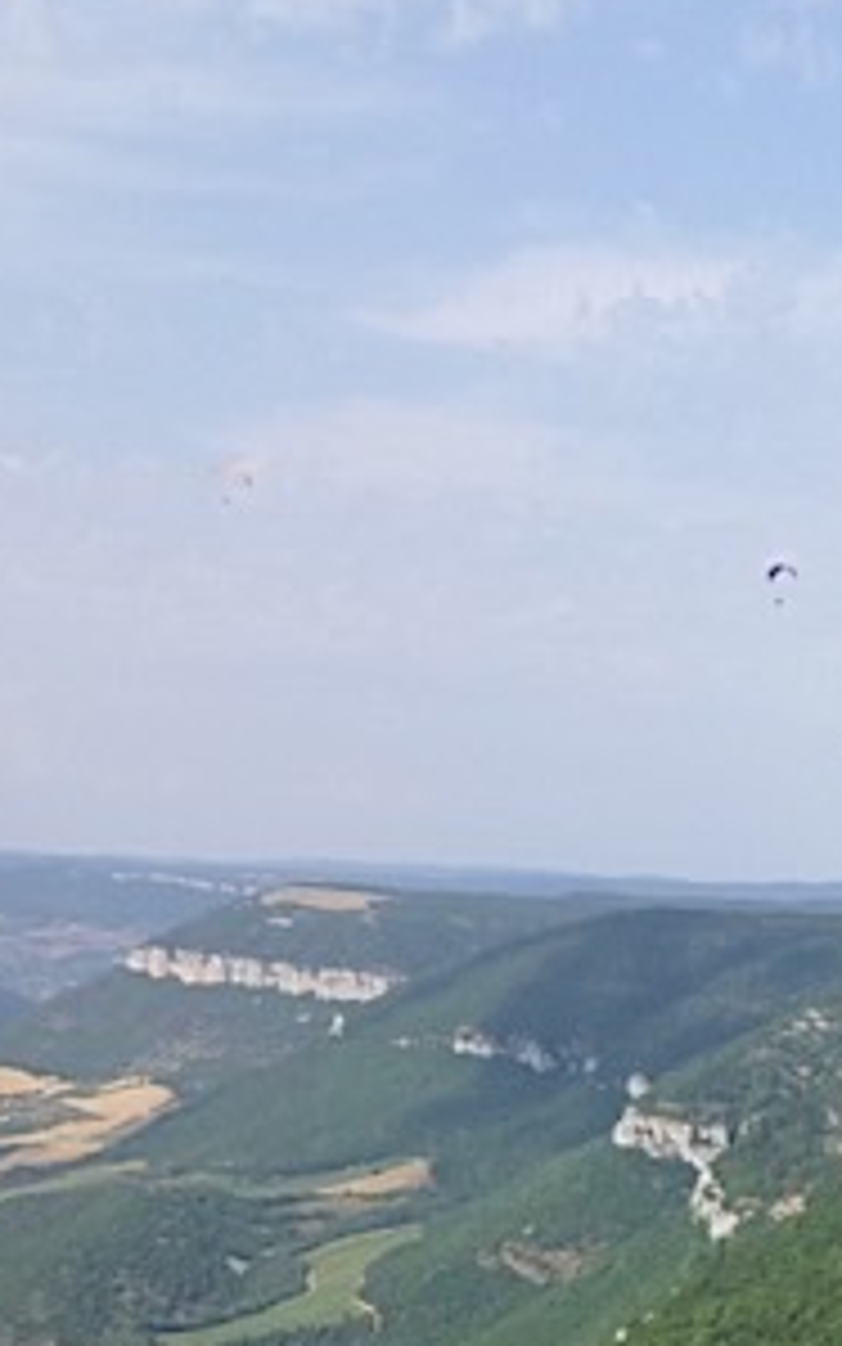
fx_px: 2606
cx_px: 1517
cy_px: 1215
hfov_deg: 15.7
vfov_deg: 27.9
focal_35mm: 71
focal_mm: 4.5
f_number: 9
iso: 100
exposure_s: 1/160
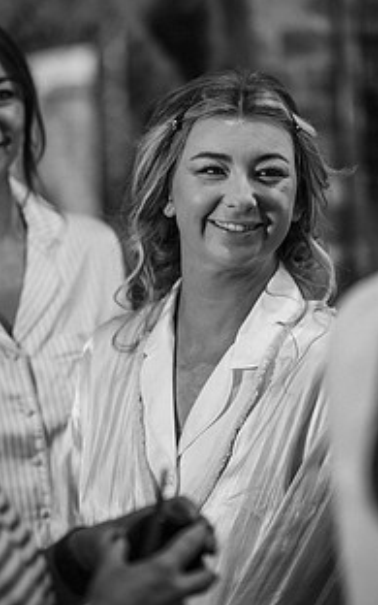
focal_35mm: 125
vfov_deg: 16.7
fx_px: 2060
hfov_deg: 10.5
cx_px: 215
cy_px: 209
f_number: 1.8
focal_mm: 85
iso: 140
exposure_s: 1/200
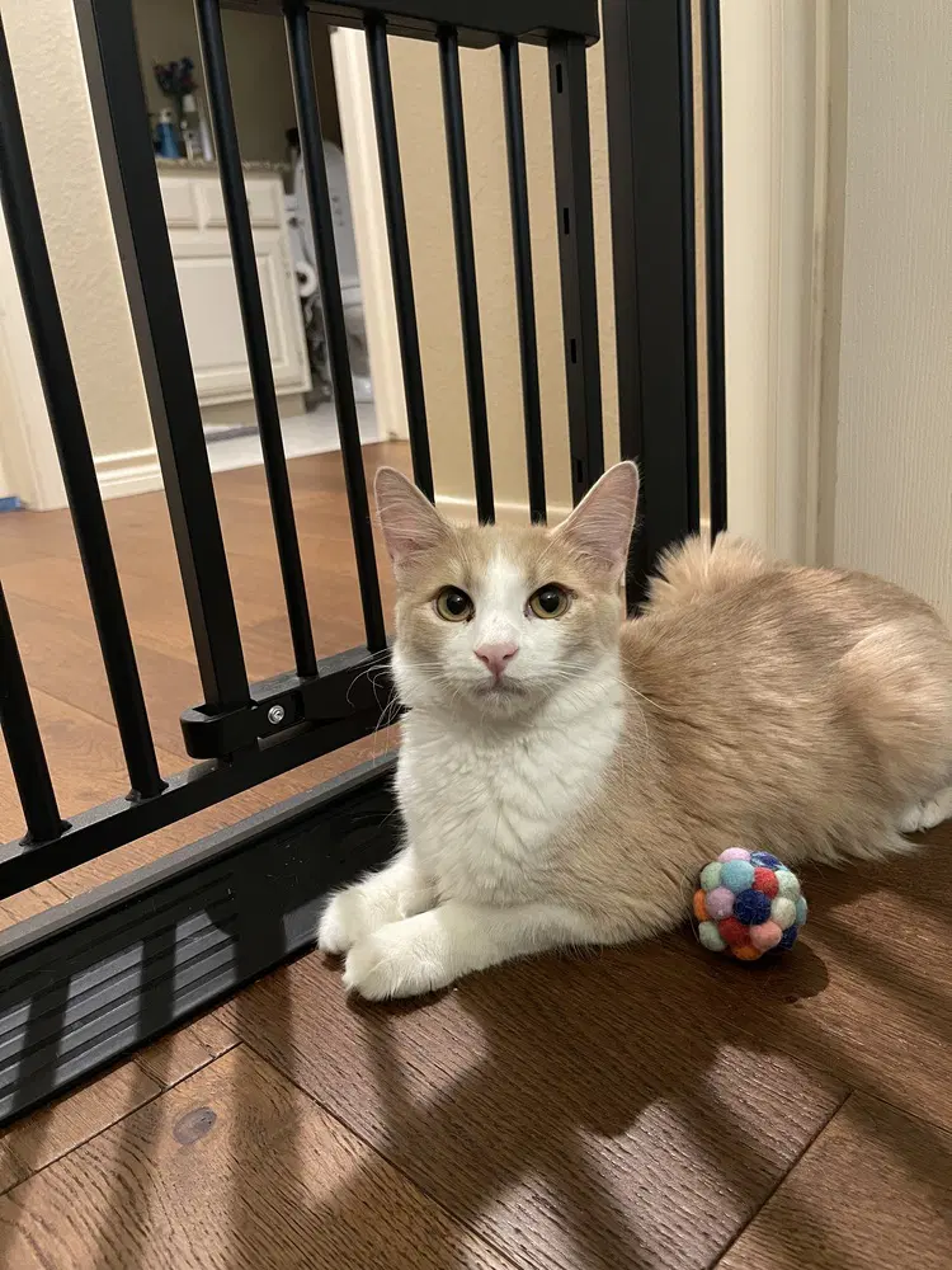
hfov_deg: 54.9
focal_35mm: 25
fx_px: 917
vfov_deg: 69.4
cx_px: 476
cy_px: 635
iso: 640
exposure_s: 1/40
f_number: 1.6
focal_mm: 5.1
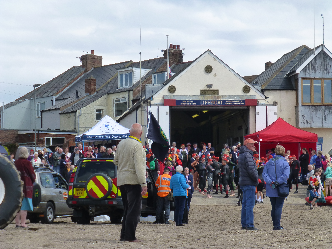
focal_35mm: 129
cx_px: 166
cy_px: 124
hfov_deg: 15.3
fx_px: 1237
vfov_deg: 11.5
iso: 160
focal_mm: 23.1
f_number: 5.4
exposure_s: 1/500
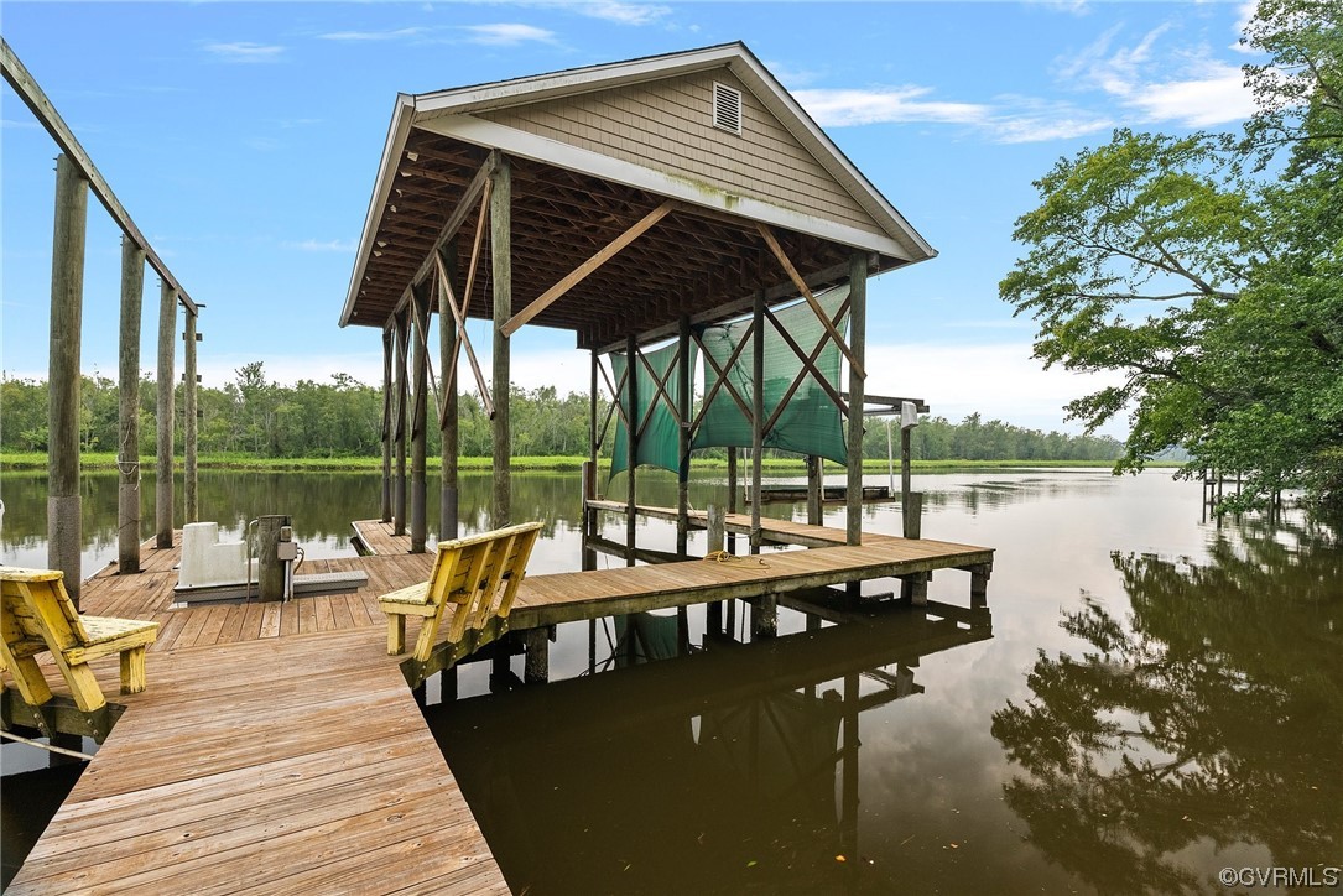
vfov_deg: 73.8
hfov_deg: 96.7
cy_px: 448
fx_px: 597
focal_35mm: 16
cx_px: 672
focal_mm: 16
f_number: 8
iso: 800
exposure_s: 1/125
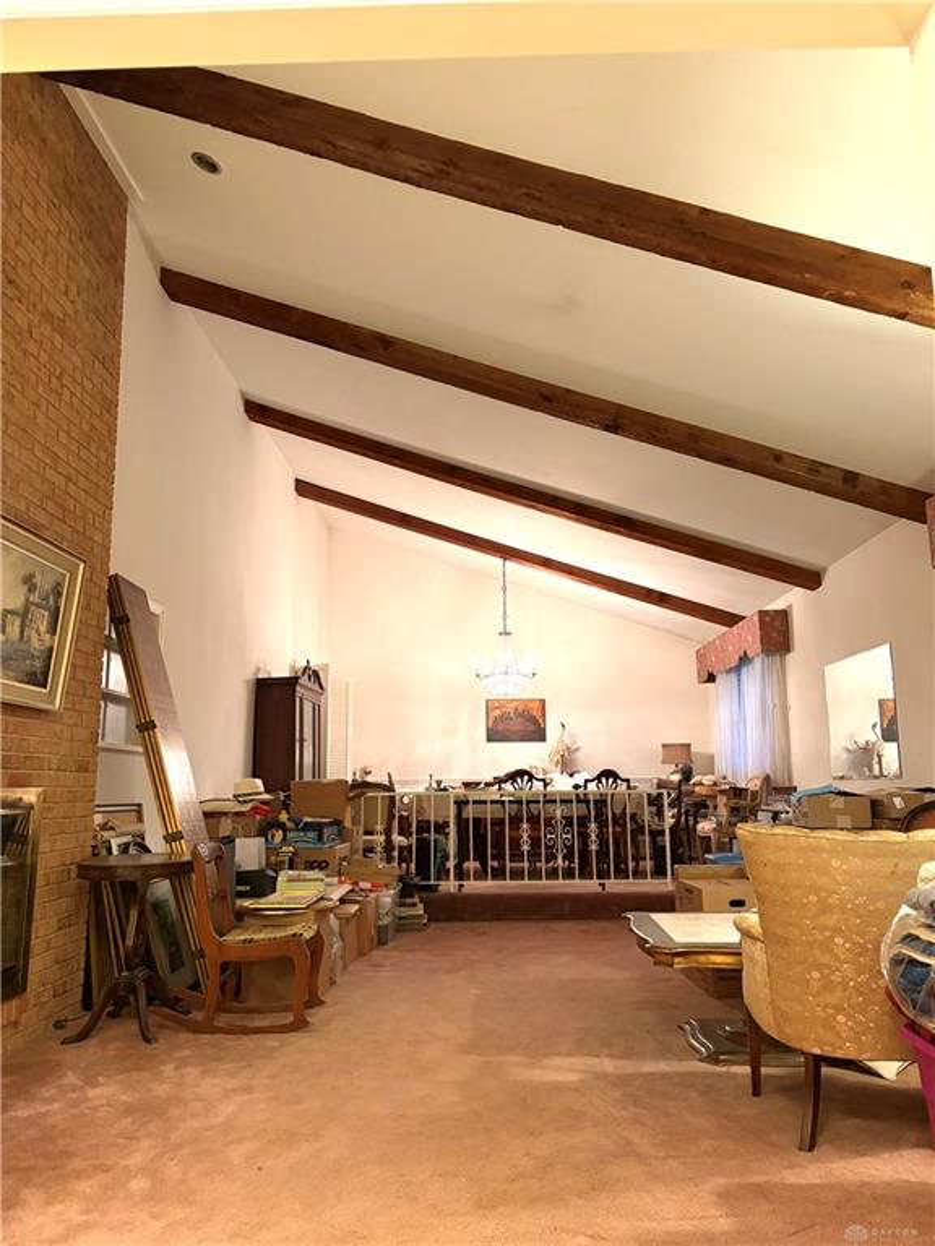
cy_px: 623
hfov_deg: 53.1
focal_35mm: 26
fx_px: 936
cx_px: 468
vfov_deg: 67.3
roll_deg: +1.4
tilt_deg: +9.1
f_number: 1.6
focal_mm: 5.96
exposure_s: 1/40
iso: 400
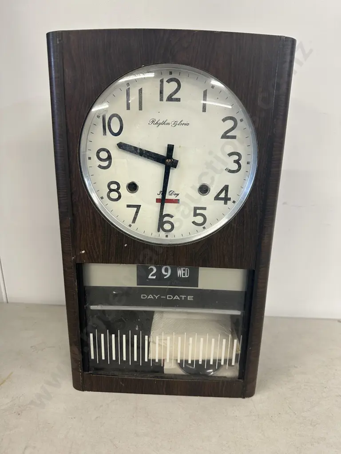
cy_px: 227
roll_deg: +0.0
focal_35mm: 24
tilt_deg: -18.4
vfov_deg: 71.6
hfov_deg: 56.8
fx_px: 315
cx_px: 170
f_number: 1.78
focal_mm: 6.86
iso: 200
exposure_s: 1/100
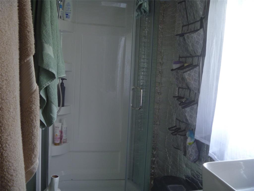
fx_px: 257
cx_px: 127
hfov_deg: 52.6
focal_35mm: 35
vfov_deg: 40.7
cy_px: 96
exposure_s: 1/30
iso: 160
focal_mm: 6.3
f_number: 3.5
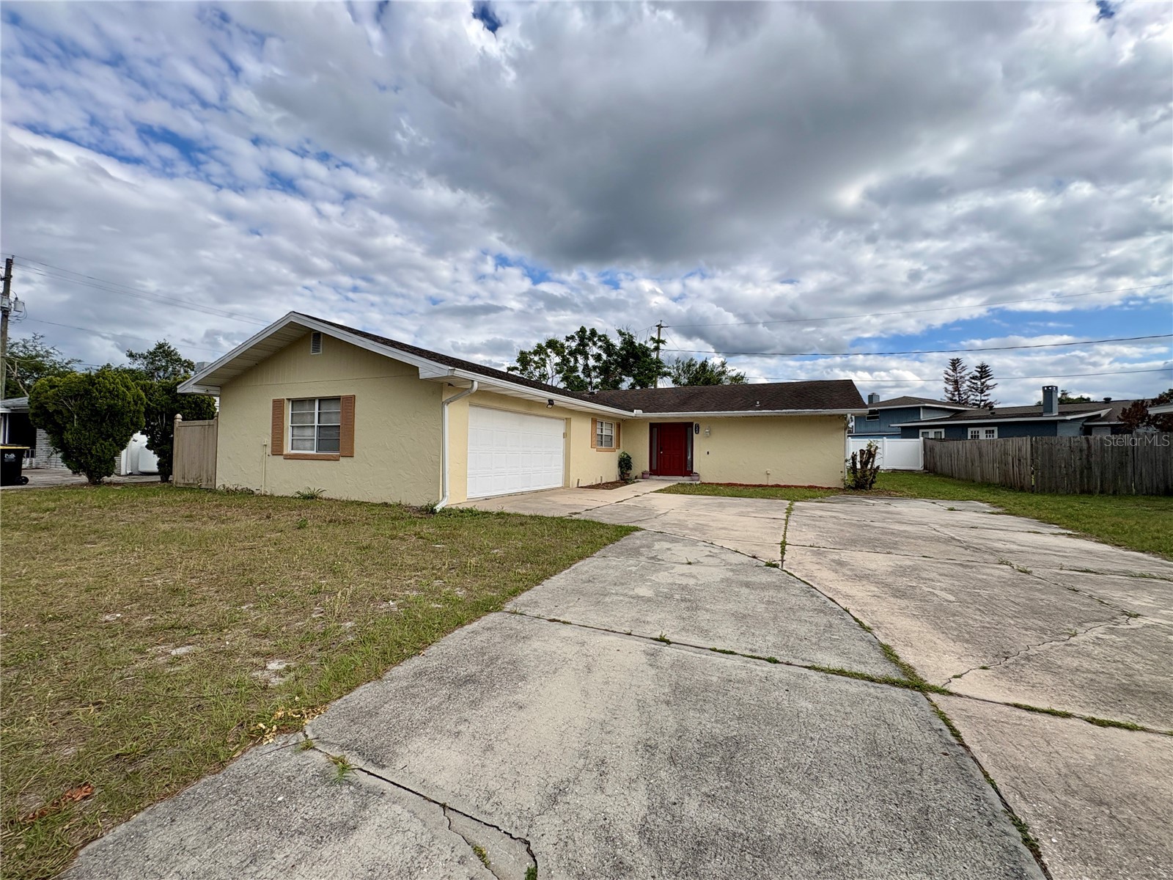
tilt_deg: +1.9
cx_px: 586
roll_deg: -1.0
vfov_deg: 85.7
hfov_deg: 102.1
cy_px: 440
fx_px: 474
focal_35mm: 14
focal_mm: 2.22
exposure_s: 1/2083
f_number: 2.2
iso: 50
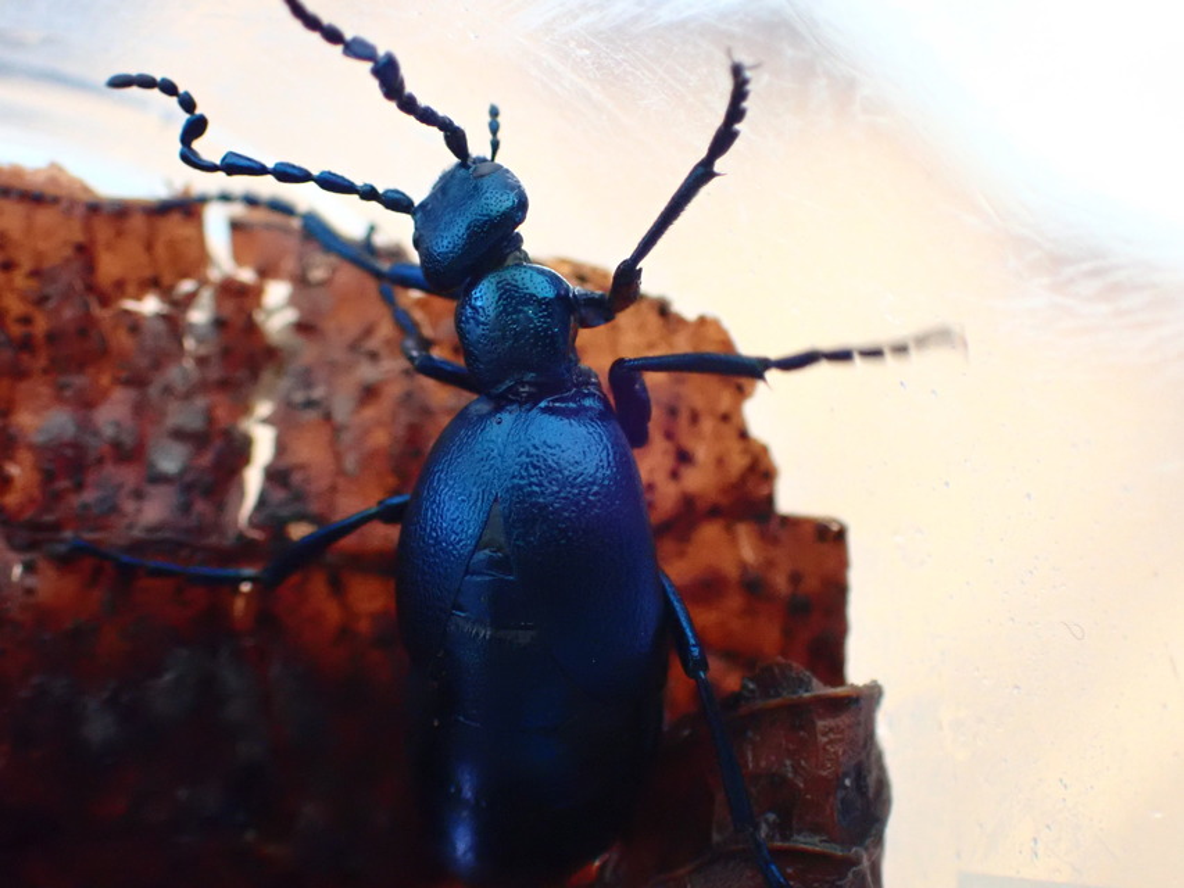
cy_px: 444
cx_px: 592
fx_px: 3010
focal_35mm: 88
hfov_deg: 22.3
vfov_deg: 16.8
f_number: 4.5
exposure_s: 1/60
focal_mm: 15.66
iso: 1600
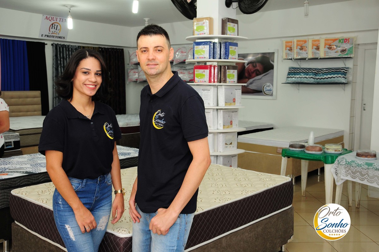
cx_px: 190
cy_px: 126
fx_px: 410
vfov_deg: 34.1
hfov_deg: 49.6
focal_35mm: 39
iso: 400
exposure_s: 1/60
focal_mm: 26
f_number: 5.6
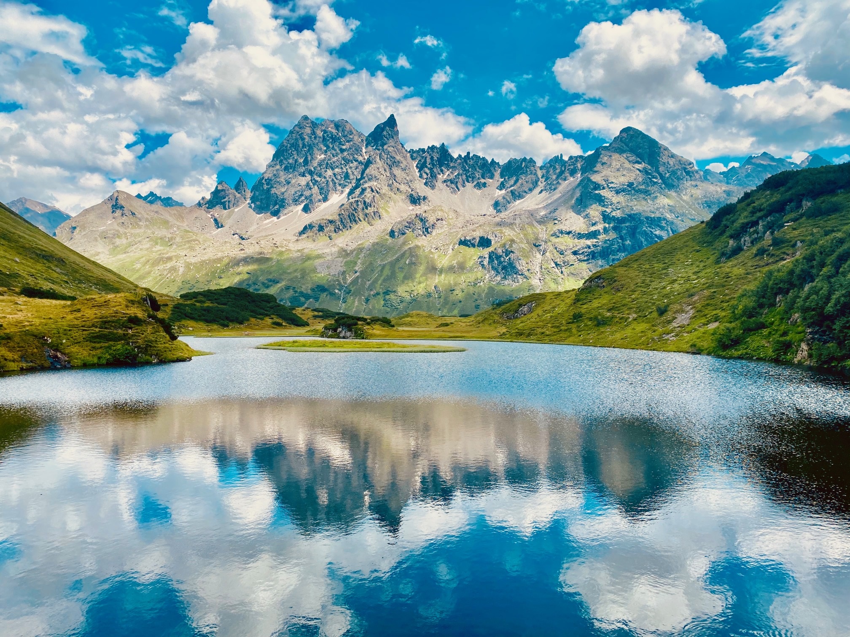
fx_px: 638
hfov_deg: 67.3
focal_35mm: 26
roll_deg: +0.6
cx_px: 425
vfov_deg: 53.1
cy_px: 318
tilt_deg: -0.2
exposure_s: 1/2817
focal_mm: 4.25
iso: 32
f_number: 1.8
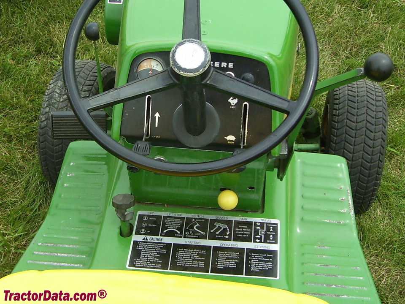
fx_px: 398
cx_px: 202
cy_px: 152
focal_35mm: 34
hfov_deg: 54.0
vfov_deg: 41.8
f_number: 2.7
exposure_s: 1/750
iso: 80
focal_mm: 5.6
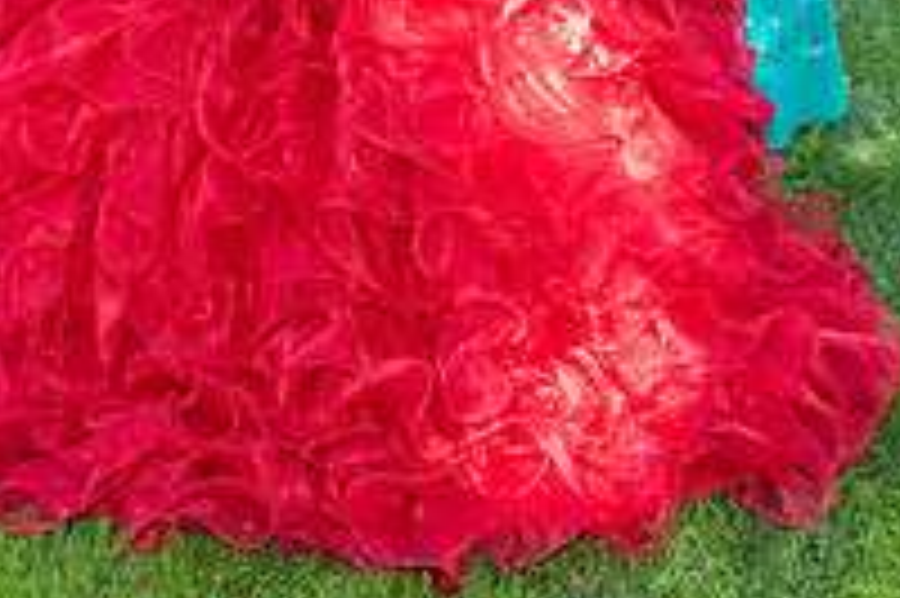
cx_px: 306
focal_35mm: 81
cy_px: -324
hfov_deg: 25.0
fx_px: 2023
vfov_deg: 15.4
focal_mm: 24
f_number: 6.3
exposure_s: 1/200
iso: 500
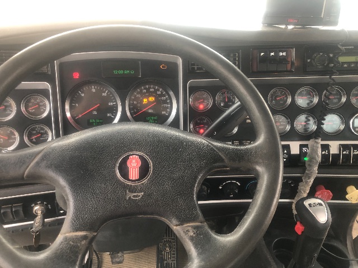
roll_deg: -4.3
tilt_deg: -30.8
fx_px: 290
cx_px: 179
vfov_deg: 49.7
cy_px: 134
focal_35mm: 28
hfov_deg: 63.4
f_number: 1.8
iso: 40
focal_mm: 4
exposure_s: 1/17
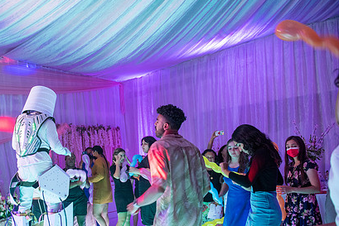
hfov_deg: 54.3
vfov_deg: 38.5
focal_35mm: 34
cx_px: 105
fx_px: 320
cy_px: 150
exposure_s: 1/60
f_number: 3.2
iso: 1250
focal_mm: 24
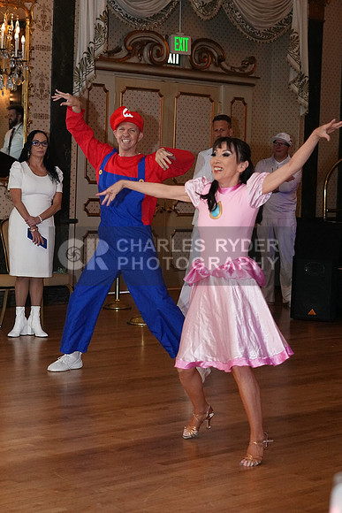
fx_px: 1210
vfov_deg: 23.9
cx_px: 171
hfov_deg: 16.1
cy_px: 256
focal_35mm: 85
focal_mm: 57
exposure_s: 1/200
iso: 5000
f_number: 4
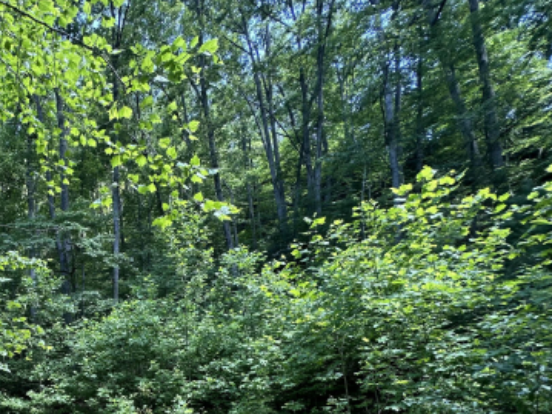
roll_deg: +0.3
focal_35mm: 26
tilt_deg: +8.3
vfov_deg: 47.4
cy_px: 377
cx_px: 58
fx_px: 414
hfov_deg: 57.9
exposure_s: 1/99
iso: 50
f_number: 2.2
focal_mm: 2.22
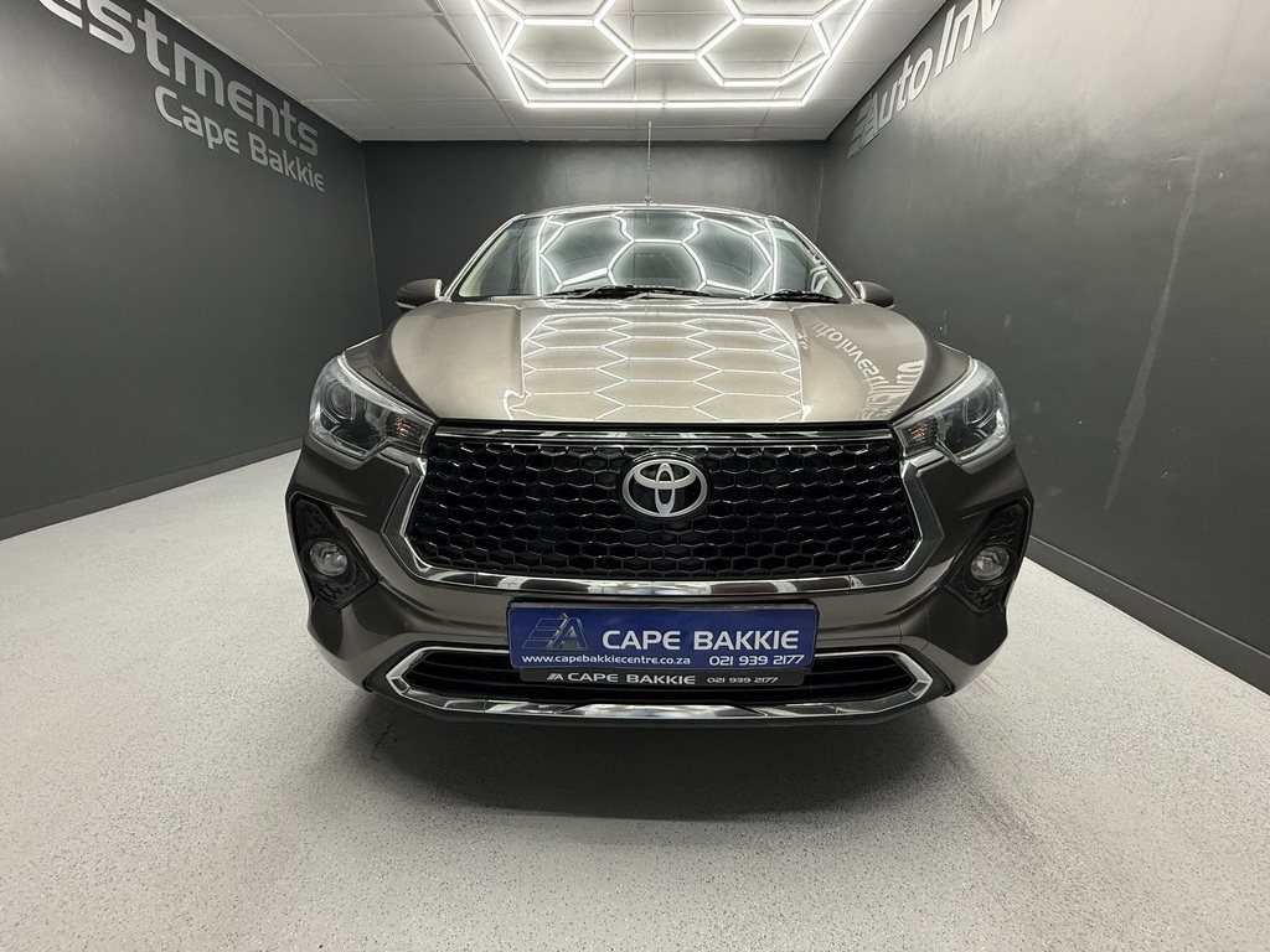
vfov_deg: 85.7
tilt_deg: -14.5
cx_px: 635
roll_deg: +0.0
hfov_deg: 102.1
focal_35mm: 14
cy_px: 476
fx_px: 514
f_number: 2.2
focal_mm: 2.22
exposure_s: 1/100
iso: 200
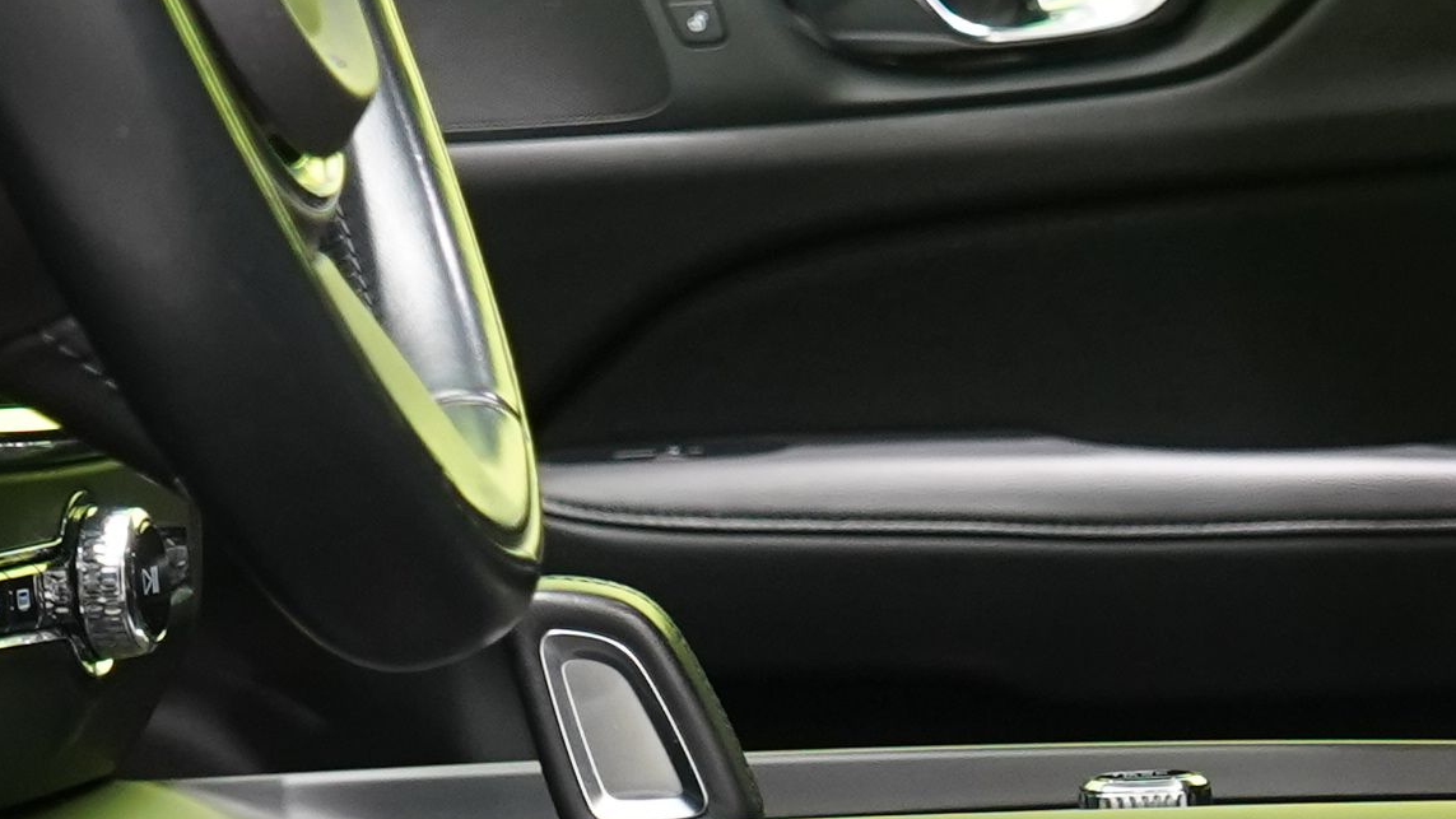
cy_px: 912
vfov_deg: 7.8
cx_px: 982
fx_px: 5946
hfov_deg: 13.9
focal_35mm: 154
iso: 1600
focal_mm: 28
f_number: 5
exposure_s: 1/20
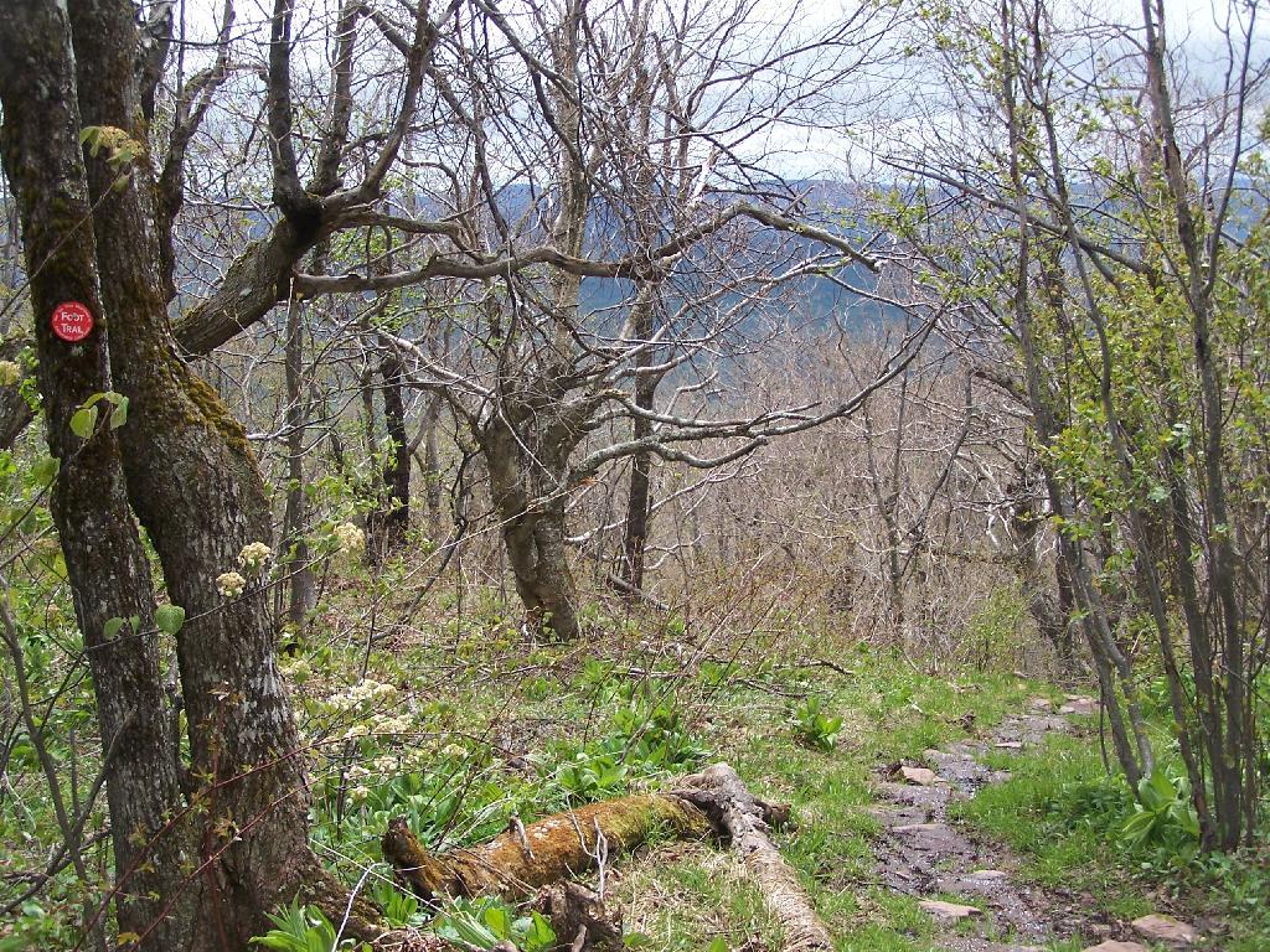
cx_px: 635
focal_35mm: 48
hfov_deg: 39.7
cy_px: 476
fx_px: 1761
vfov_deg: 30.3
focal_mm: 8
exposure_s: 1/500
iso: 80
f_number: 3
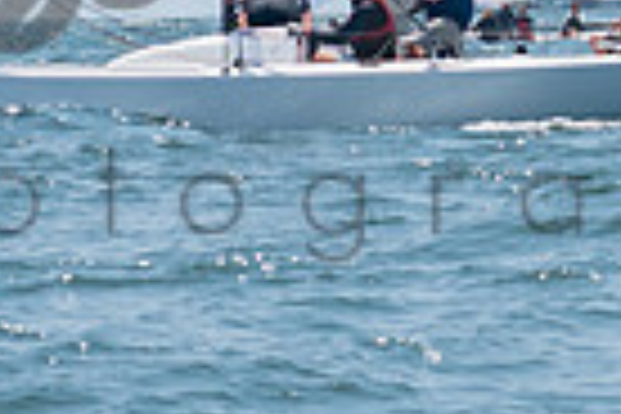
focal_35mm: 582
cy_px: -142
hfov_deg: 3.5
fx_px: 10039
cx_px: 738
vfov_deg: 2.4
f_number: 8
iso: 400
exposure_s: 1/1250
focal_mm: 92
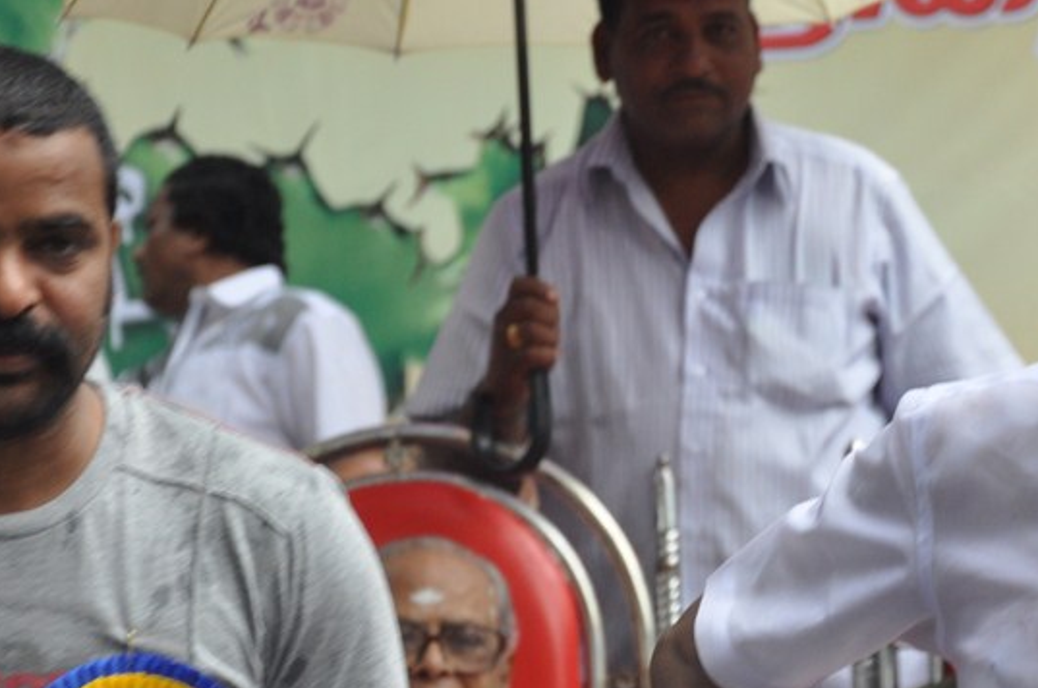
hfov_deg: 9.0
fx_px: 6591
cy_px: 425
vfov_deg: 6.0
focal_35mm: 229
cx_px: 669
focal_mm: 80
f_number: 5.3
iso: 720
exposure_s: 1/60
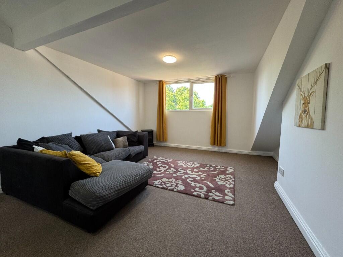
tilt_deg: -5.1
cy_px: 128
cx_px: 172
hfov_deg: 102.1
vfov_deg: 85.7
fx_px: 139
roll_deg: -1.1
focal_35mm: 14
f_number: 2.2
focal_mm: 2.22
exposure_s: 1/100
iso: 125
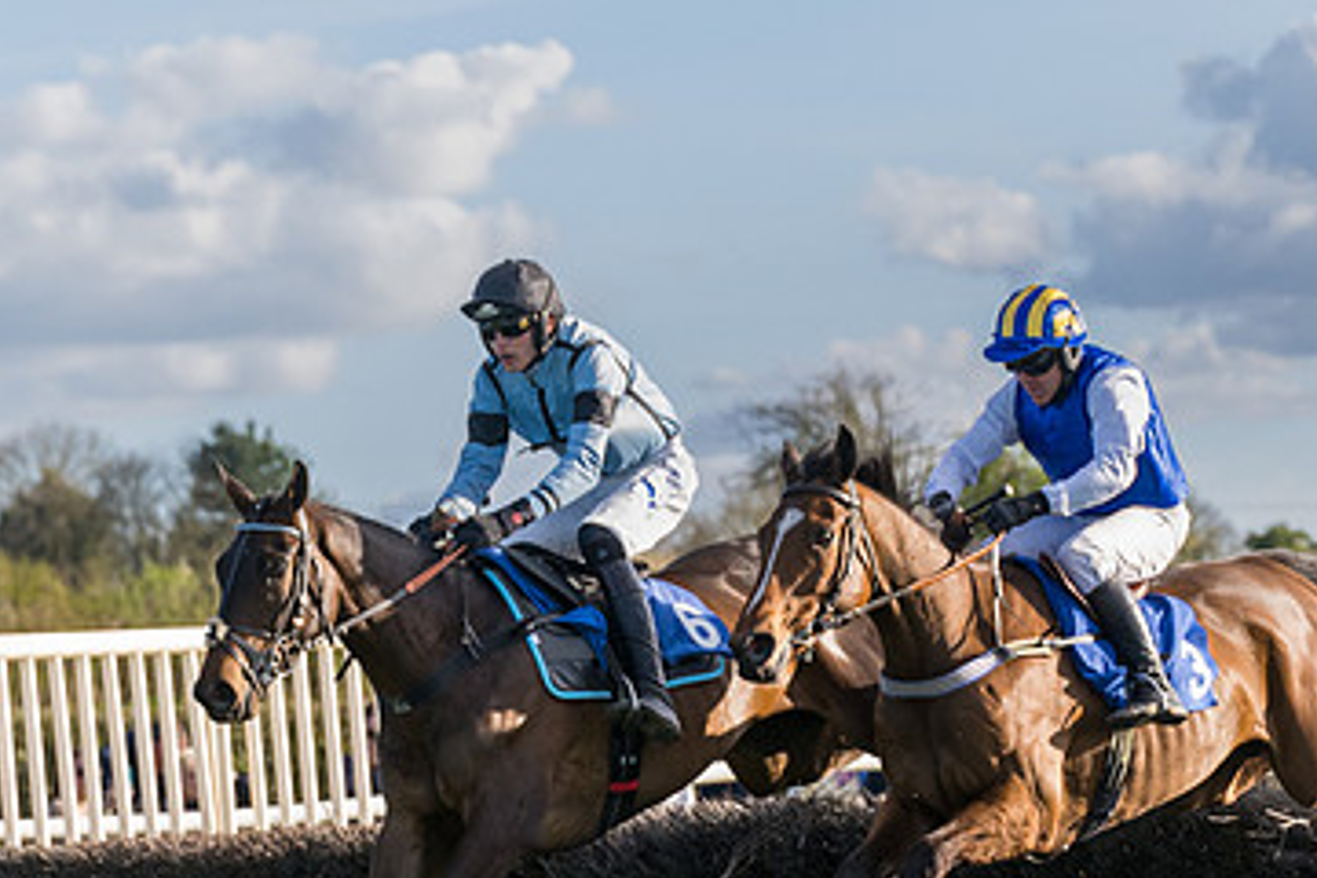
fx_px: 8670
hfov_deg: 8.7
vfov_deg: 5.8
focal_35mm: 237
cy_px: 699
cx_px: 1004
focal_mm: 76
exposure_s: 1/1600
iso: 400
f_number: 4
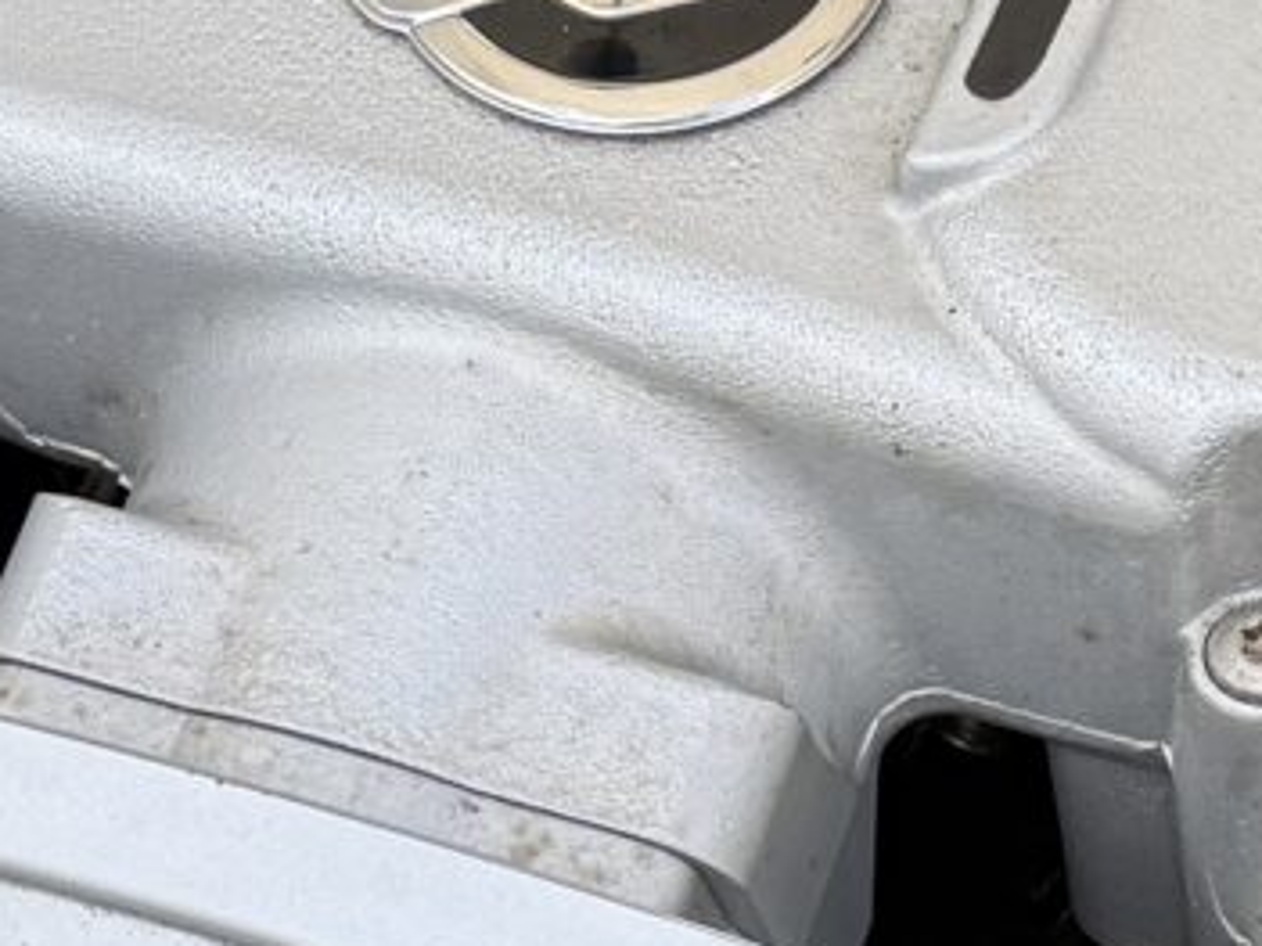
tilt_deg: -56.8
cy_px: 504
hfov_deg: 11.1
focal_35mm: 175
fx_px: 6378
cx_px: 1460
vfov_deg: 8.5
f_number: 1.78
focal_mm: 6.76
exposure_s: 1/421
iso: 100
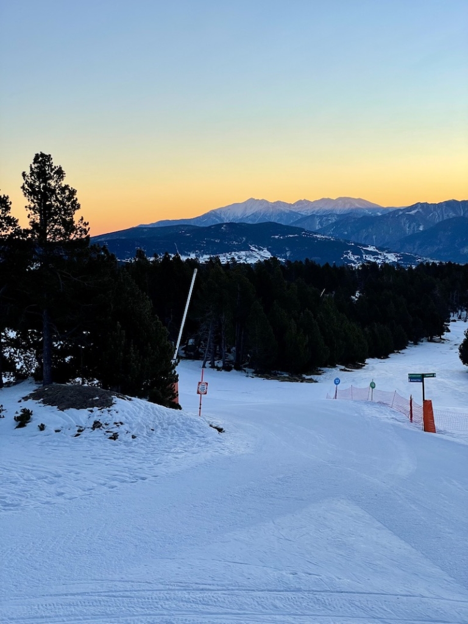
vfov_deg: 36.8
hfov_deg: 28.0
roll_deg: +1.0
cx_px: 234
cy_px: 312
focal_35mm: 52
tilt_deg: -5.6
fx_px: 937
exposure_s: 1/406
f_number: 2
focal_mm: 6
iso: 25
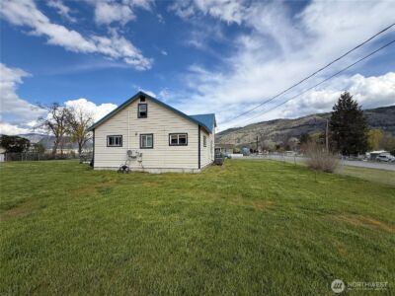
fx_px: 160
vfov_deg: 85.7
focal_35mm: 14
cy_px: 148
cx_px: 198
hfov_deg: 102.1
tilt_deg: +1.7
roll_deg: -0.2
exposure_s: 1/2410
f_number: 2.2
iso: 50
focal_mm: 2.22
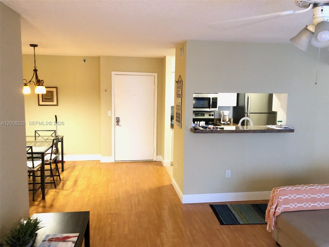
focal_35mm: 28
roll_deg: +1.1
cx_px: 164
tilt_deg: -5.6
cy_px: 124
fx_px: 266
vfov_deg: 49.7
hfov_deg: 63.4
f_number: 1.8
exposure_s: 1/5
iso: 100
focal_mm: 4
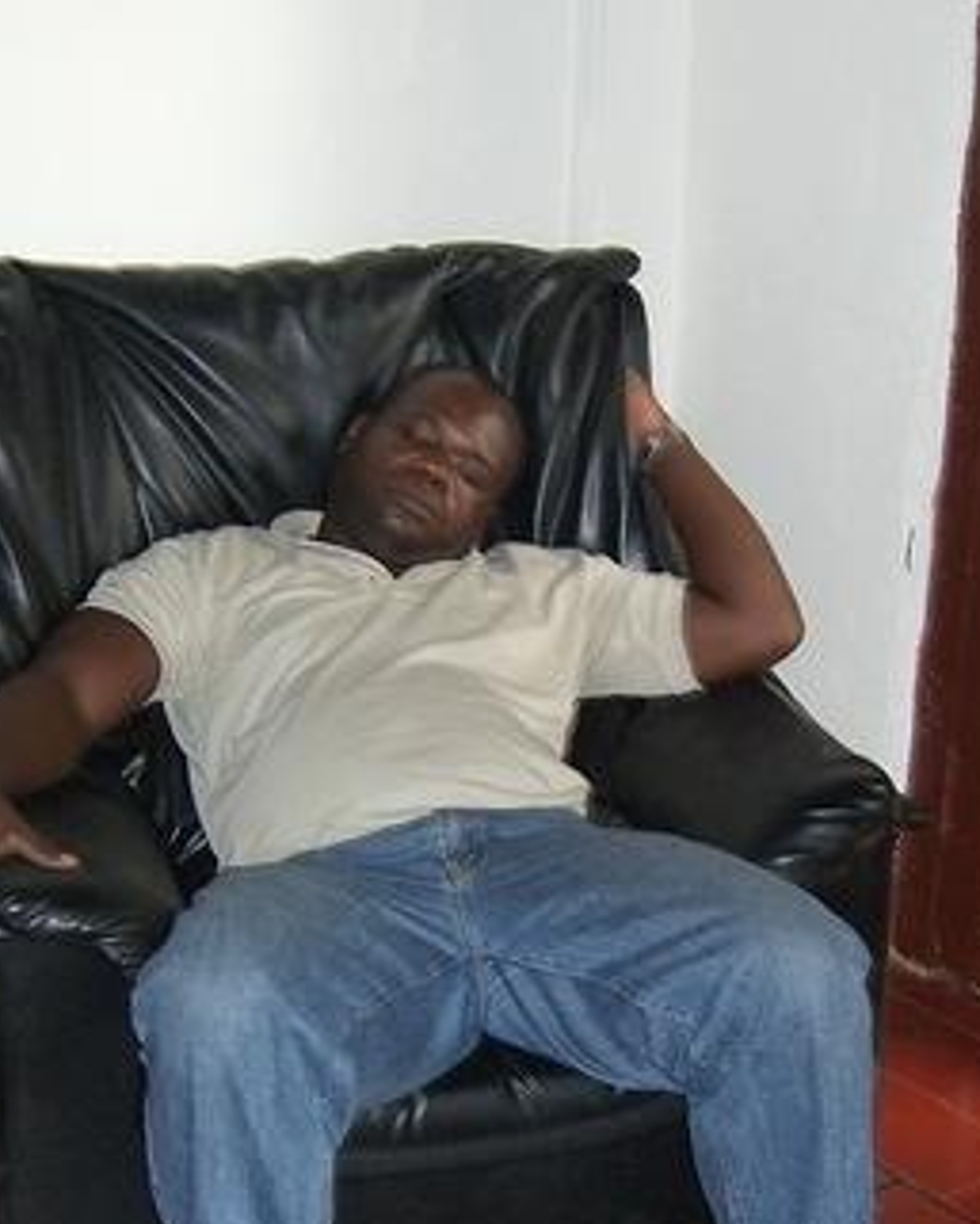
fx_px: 2682
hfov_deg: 20.7
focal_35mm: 74
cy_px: 763
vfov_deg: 25.6
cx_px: 488
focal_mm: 7.9
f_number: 2.8
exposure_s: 1/60
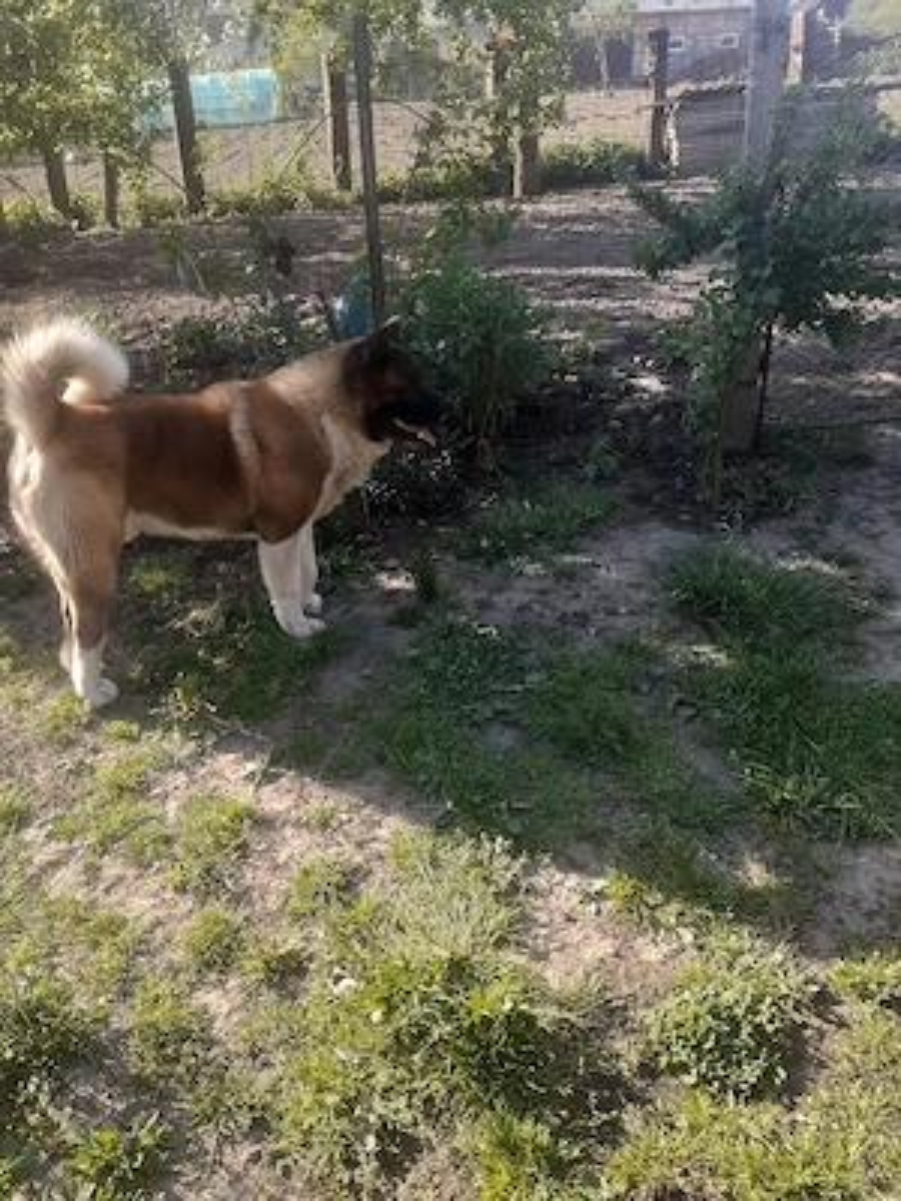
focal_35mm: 27
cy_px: 600
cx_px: 450
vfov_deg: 65.3
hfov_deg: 51.4
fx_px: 937
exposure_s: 1/769
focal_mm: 3.6
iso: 40
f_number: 1.9
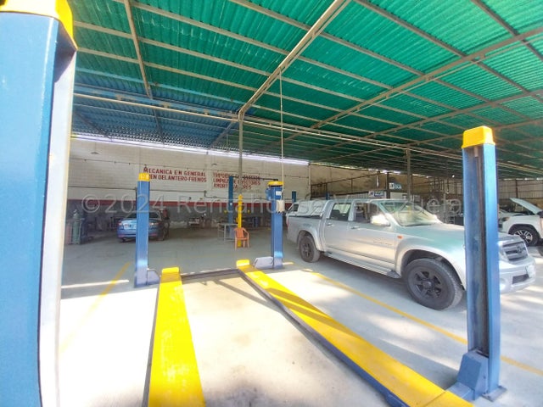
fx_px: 204
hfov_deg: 106.2
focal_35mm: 13
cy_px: 204
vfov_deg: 89.9
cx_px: 272
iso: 100
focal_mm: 1.3
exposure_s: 1/100
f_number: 2.2
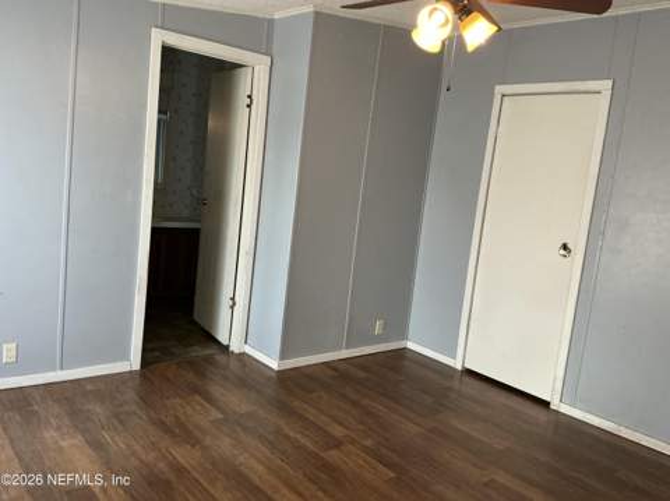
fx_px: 541
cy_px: 250
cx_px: 335
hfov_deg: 63.5
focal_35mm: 28
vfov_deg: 49.7
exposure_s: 1/59
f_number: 1.8
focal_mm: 3
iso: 160
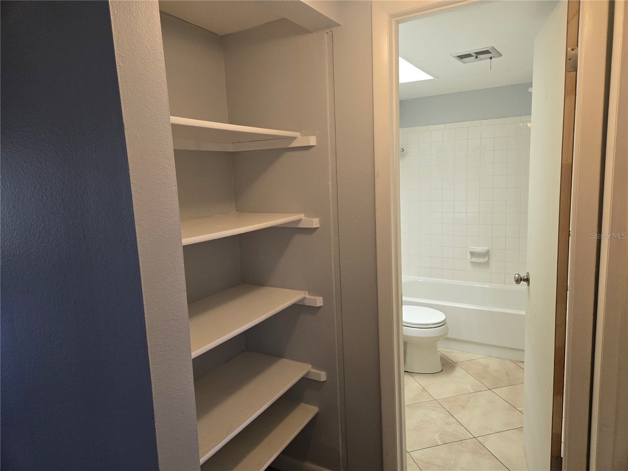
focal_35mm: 23
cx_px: 314
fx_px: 417
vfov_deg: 58.9
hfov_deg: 73.9
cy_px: 236
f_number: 1.8
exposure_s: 1/120
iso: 250
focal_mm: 5.4
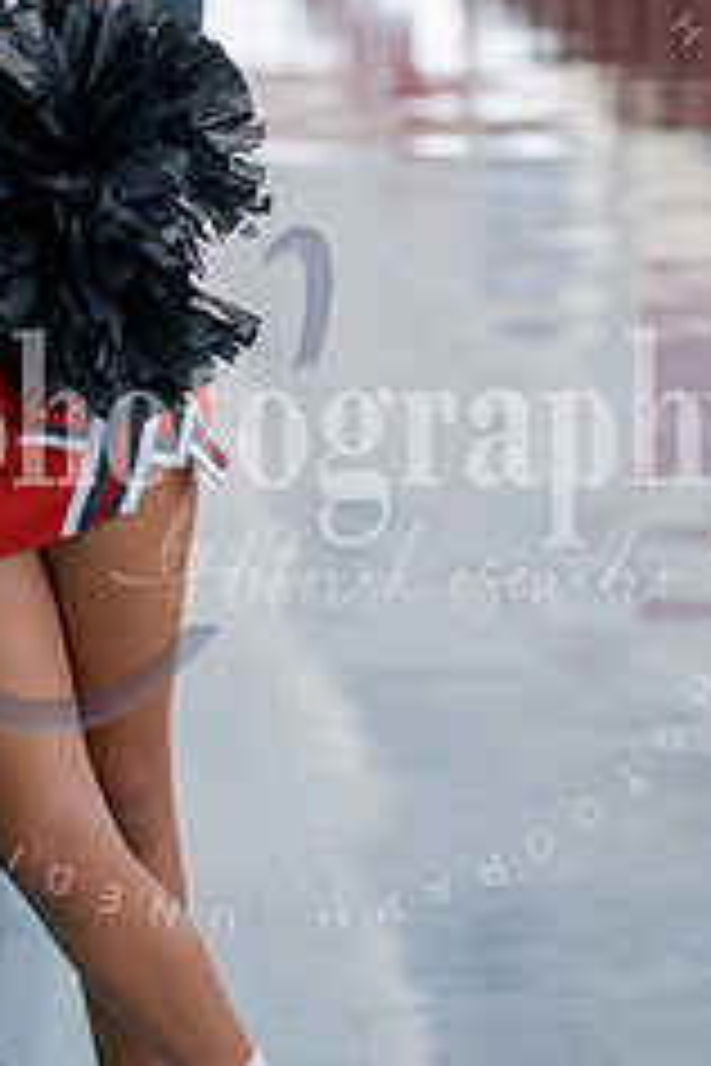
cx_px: 189
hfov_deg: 10.3
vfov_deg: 15.4
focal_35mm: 133
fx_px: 3940
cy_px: 355
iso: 250
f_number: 2.8
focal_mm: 70
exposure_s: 1/125
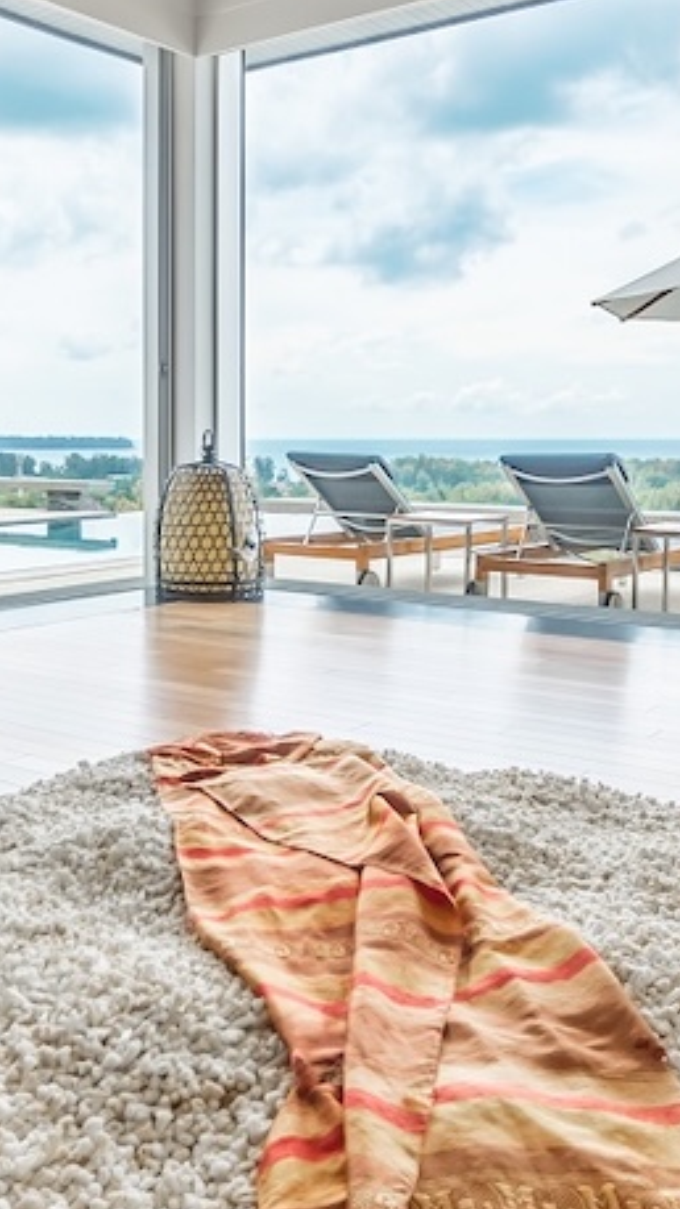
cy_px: 427
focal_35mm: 35
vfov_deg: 55.7
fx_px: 1123
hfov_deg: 33.5
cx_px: 245
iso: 100
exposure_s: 1/2500
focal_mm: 10
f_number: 5
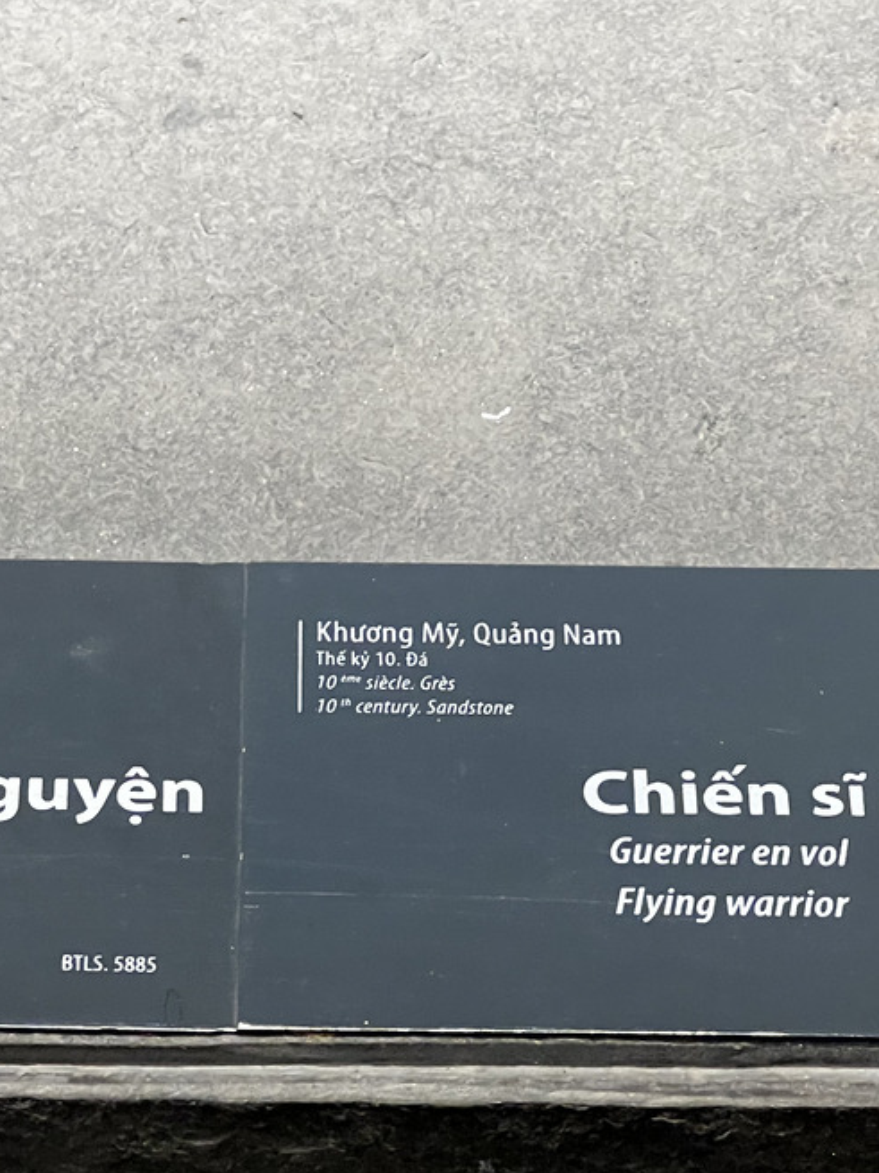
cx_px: 206
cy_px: 700
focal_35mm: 141
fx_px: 4775
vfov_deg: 14.0
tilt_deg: -46.7
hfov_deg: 10.5
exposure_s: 1/50
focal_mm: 9
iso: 320
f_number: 2.8
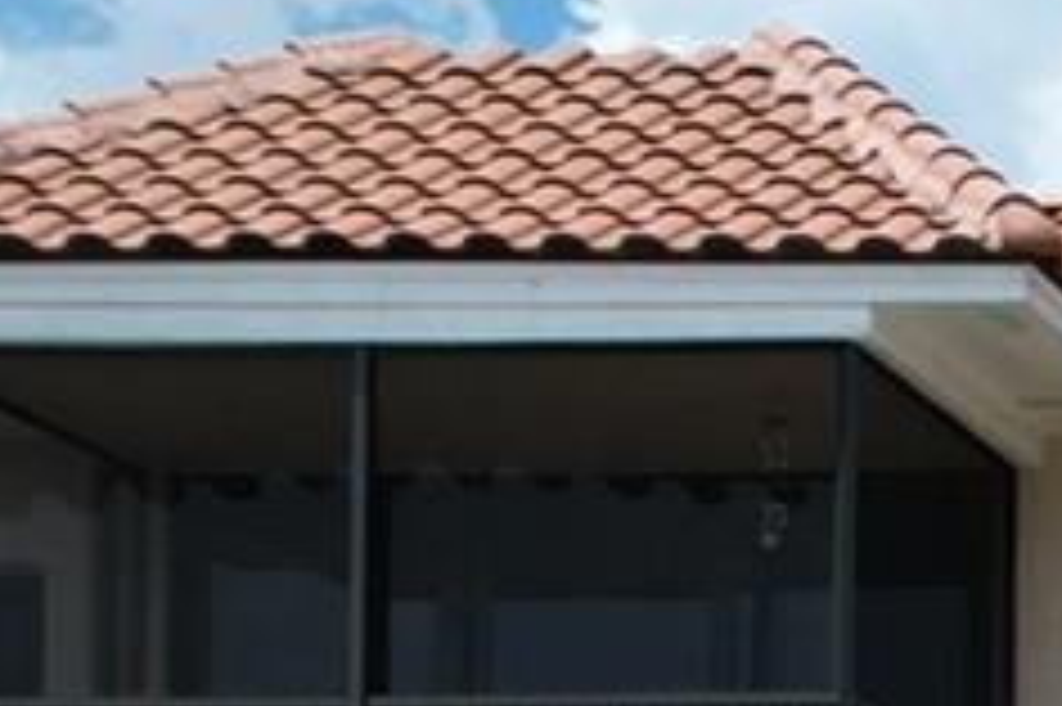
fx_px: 4392
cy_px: 1749
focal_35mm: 149
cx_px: 2768
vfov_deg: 8.4
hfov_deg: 11.0
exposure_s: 1/2500
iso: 100
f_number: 2.8
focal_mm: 8.38
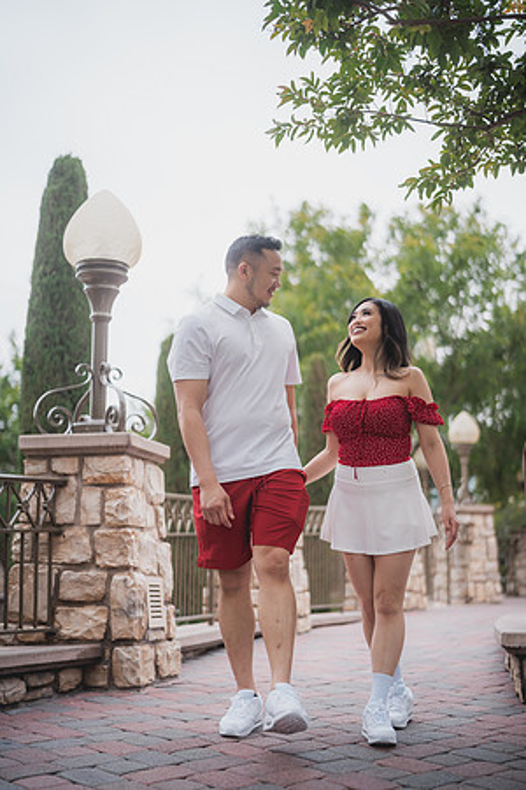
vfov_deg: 39.6
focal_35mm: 50
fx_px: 1096
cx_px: 263
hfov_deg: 27.0
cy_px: 395
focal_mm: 50
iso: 250
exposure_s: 1/2500
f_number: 1.4
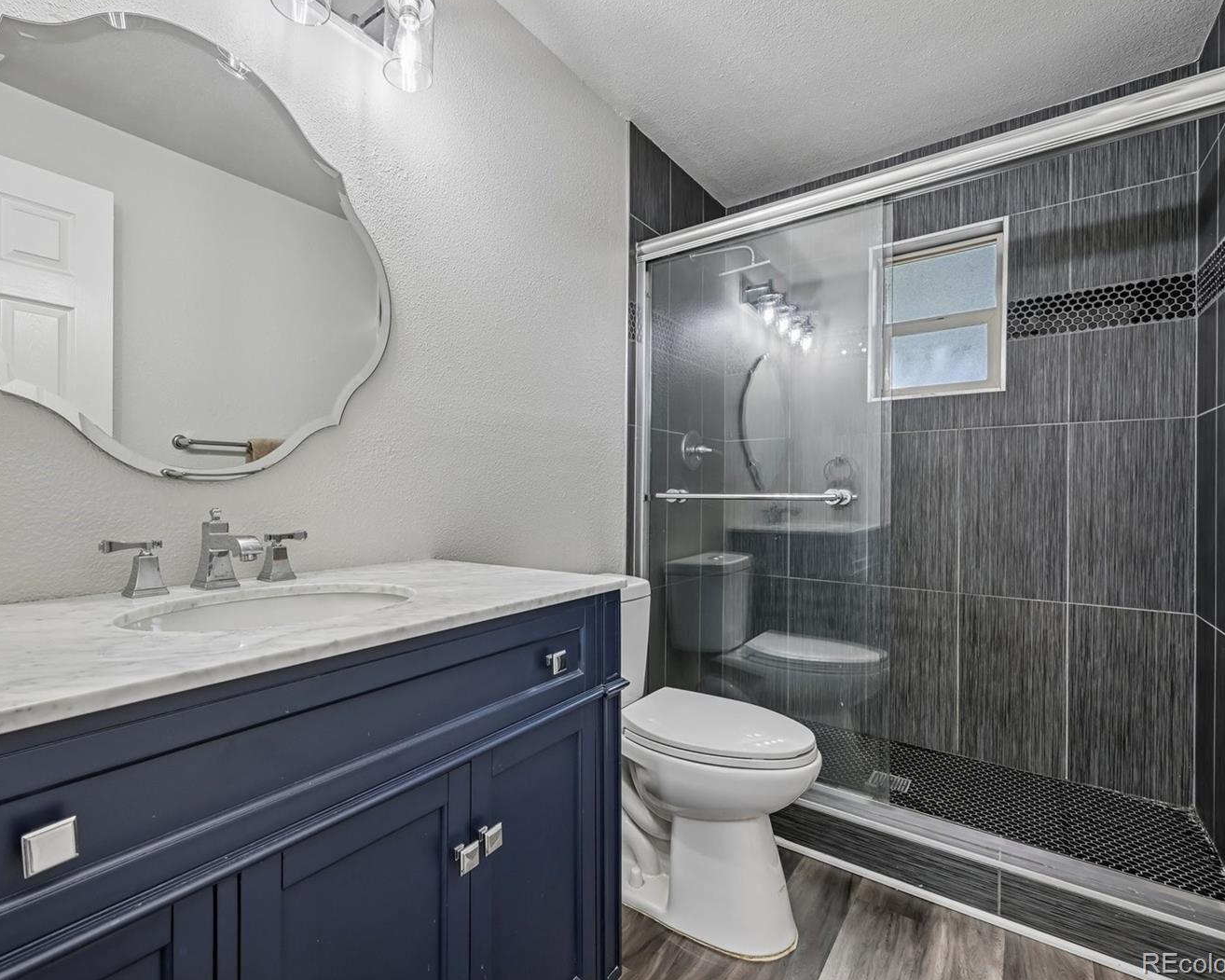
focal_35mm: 16
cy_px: 486
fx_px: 580
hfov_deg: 92.8
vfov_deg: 80.4
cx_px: 547
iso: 400
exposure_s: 1/10
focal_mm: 14
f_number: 10
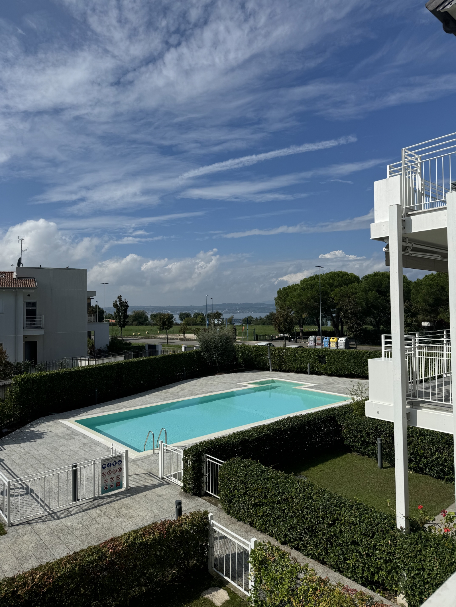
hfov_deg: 56.8
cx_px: 228
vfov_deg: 71.6
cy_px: 304
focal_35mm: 24
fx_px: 421
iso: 80
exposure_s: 1/10417
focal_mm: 6.76
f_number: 1.78
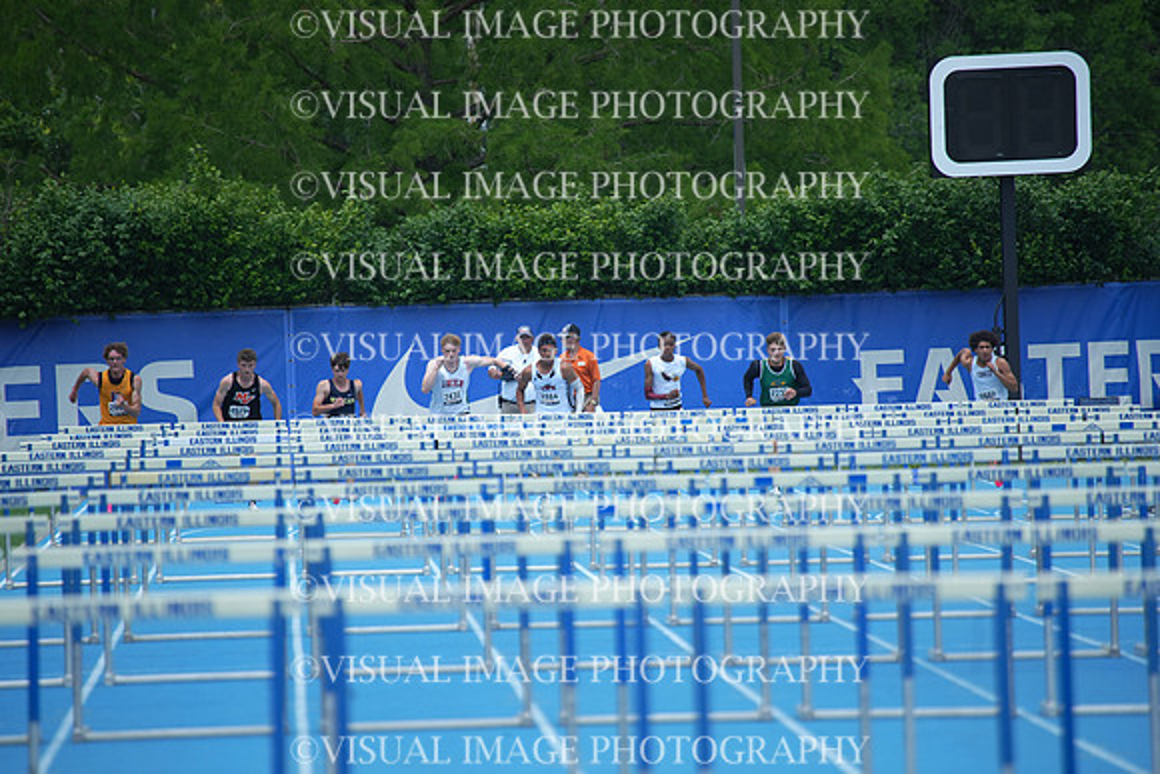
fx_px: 12891
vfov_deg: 3.4
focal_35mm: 400
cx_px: 580
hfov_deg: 5.2
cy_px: 387
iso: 400
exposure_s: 1/1250
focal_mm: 400
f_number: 5.6
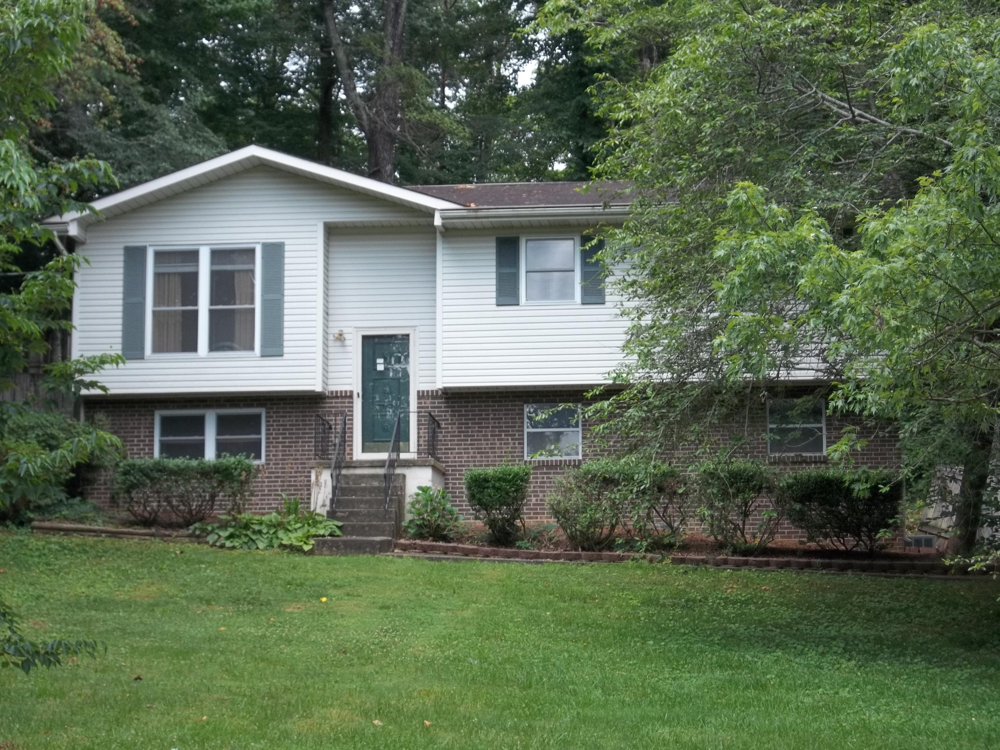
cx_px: 500
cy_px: 375
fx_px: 2195
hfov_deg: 25.7
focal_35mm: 76
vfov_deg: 19.4
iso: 80
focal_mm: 13.7
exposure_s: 1/160
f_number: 4.6
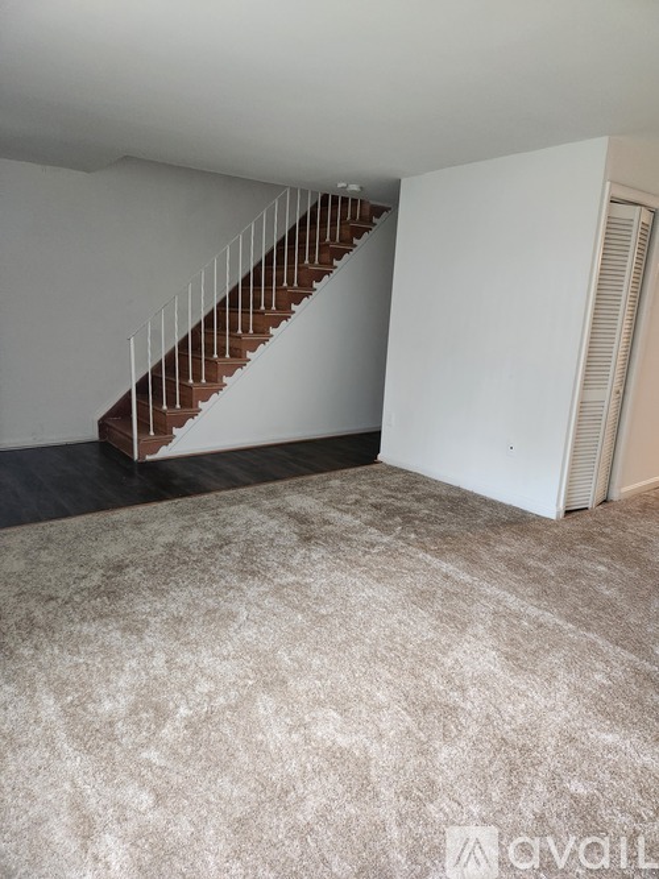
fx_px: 584
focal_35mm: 23
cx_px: 330
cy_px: 440
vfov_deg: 73.9
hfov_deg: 58.9
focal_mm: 5.4
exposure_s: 1/120
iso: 800
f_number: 1.8
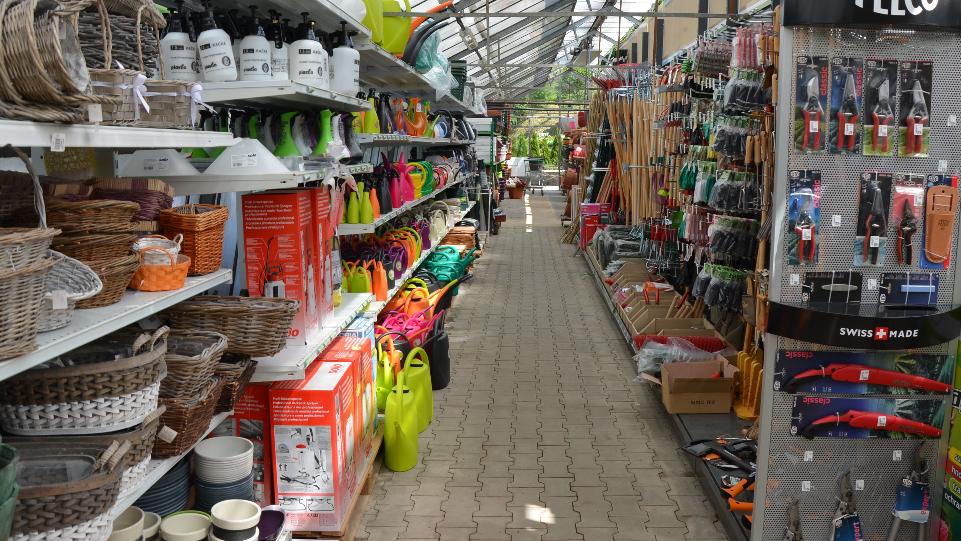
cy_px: 213
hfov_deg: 64.2
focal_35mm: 30
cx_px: 510
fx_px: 764
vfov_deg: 38.8
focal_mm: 18
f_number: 7.1
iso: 200
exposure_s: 1/200
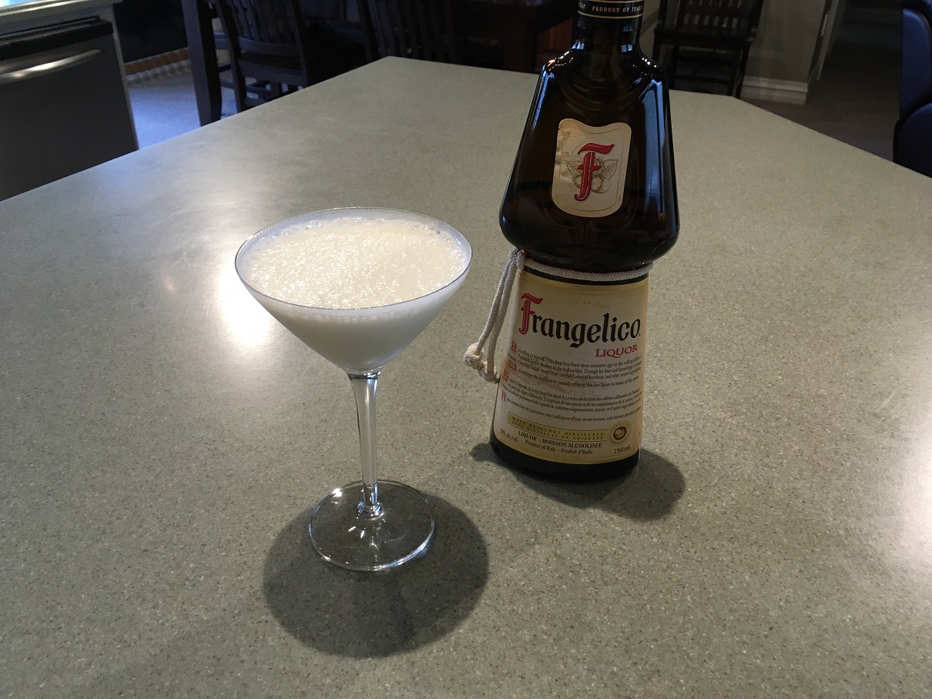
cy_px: 350
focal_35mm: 29
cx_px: 466
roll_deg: -1.8
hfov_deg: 61.6
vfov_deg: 48.2
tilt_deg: -32.0
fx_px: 781
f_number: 2.2
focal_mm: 4.15
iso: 80
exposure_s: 1/30
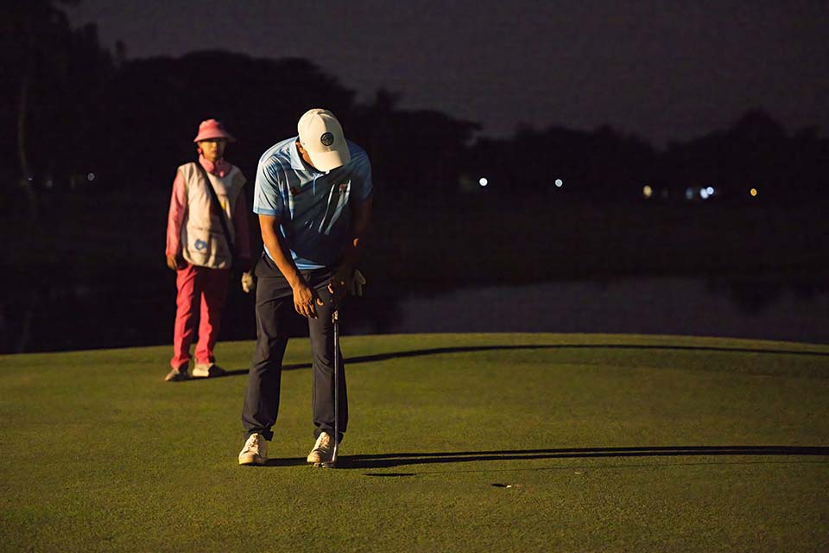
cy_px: 276
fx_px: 1957
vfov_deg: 16.1
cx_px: 414
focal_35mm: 85
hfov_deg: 23.9
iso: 25600
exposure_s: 1/200
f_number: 2.8
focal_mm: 85
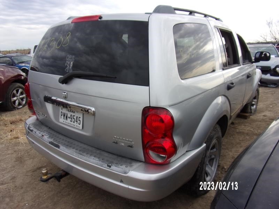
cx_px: 140
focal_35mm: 24
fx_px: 193
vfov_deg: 56.8
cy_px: 104
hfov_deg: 71.6
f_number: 3.3
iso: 80
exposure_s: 1/300
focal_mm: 4.3
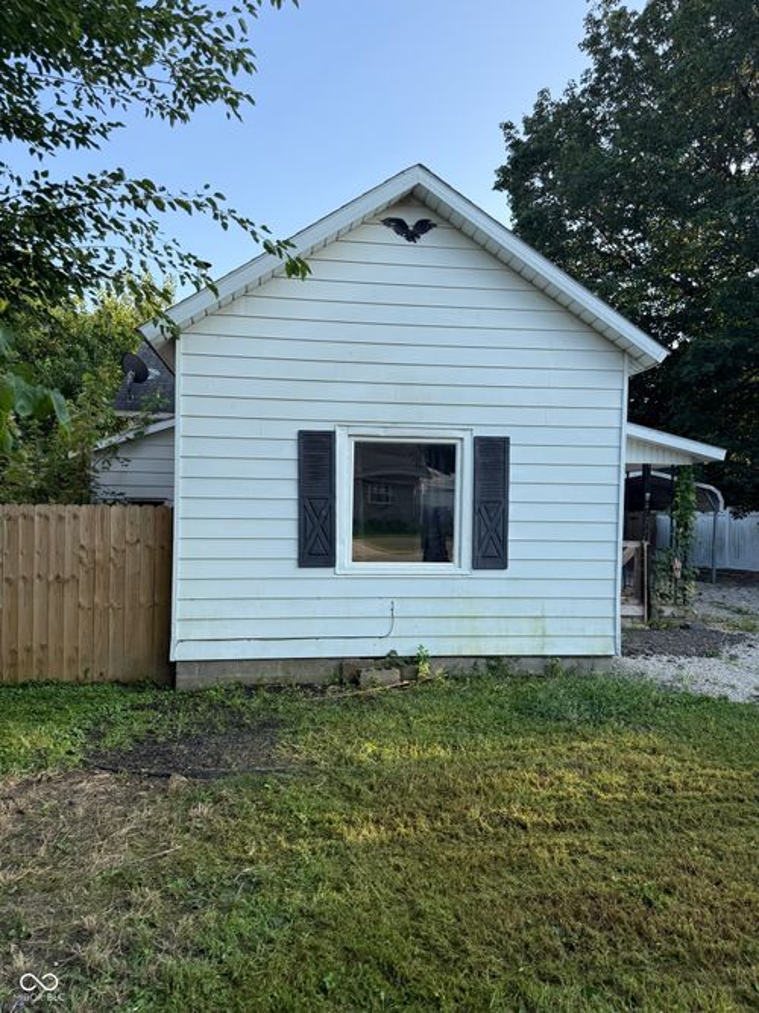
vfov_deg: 71.6
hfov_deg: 56.8
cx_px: 380
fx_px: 702
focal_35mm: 24
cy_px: 506
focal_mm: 6.76
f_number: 1.78
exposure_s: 1/1046
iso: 80
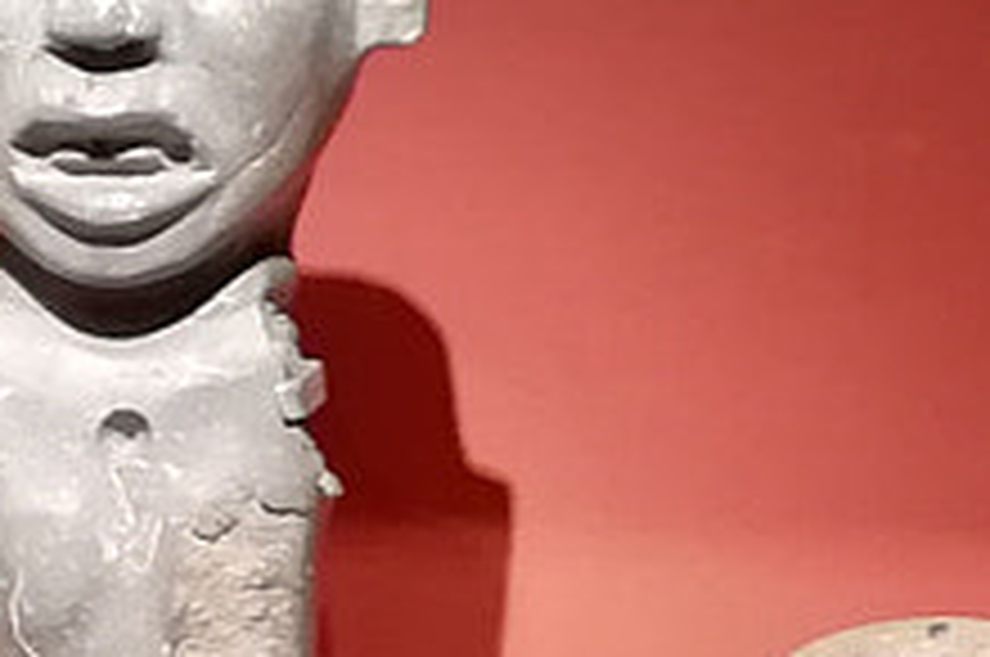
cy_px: 824
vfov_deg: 6.9
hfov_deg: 10.4
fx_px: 5410
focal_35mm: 197
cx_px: 112
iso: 400
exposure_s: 1/30
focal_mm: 3.83
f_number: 2.2
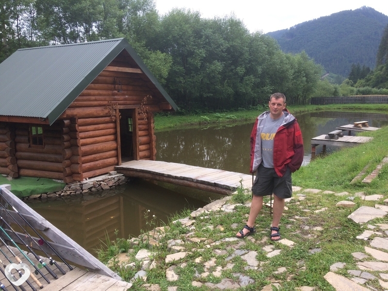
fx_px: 325
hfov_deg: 61.7
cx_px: 194
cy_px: 146
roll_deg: +0.9
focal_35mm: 29
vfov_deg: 48.2
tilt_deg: -9.8
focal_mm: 4.15
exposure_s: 1/270
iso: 32
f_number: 2.2
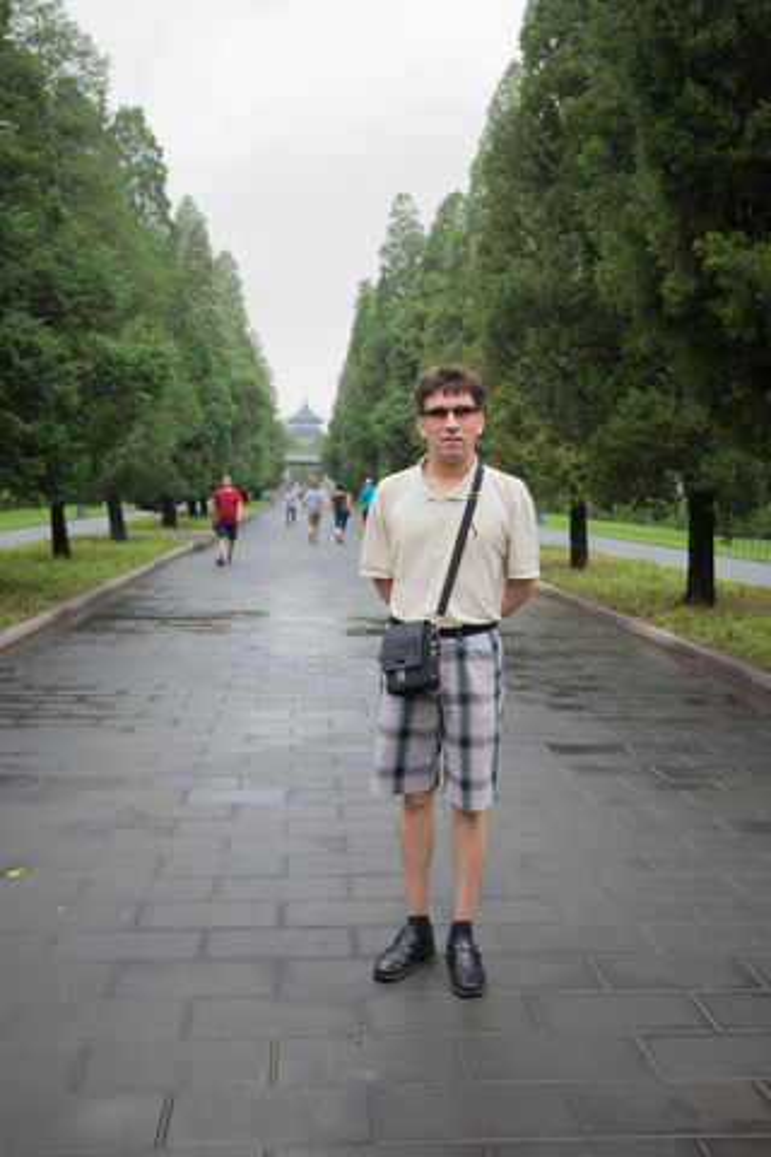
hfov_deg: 37.9
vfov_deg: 54.4
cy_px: 578
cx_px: 386
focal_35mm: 35
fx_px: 1124
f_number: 4.8
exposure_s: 1/180
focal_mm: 35
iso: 1000
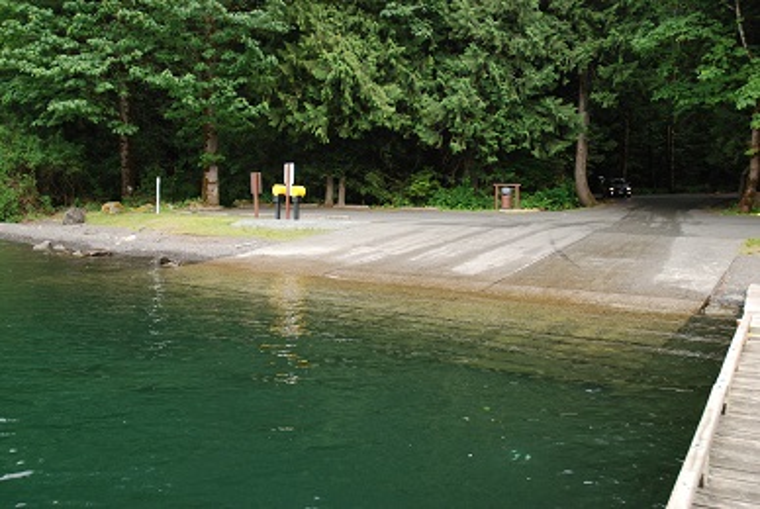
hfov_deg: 57.1
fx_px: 698
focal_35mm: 33
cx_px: 380
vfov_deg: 40.1
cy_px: 254
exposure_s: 1/100
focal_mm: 22
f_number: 5
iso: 200
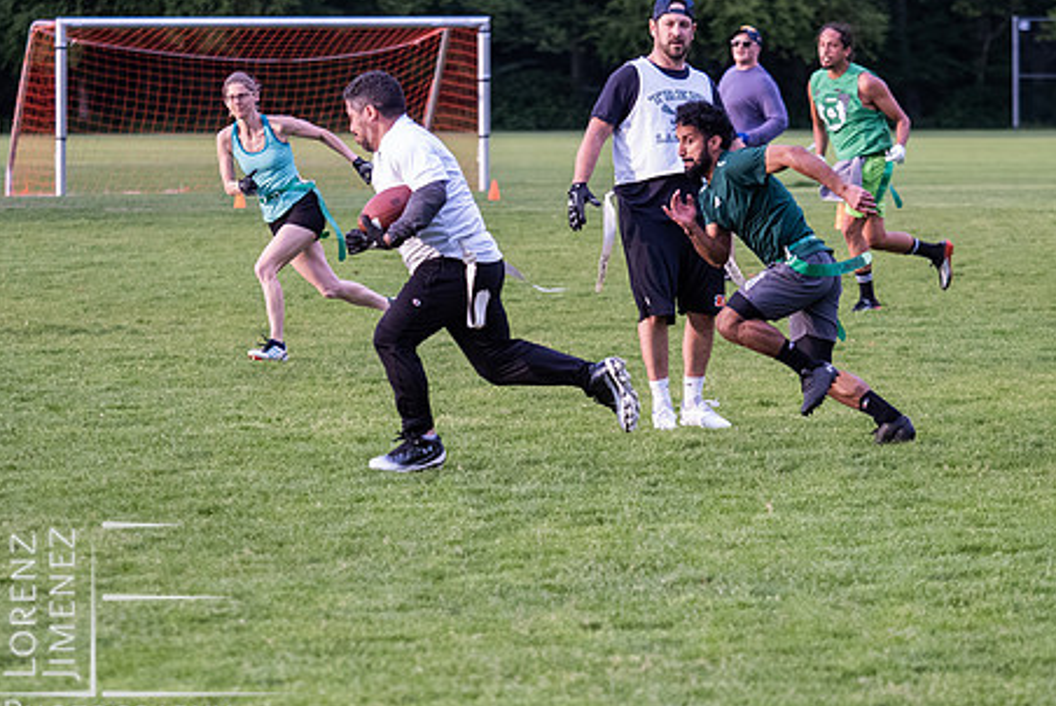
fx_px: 7044
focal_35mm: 240
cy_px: 380
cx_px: 649
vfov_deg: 5.7
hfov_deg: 8.6
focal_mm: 90
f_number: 2.8
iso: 2000
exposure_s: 1/1250
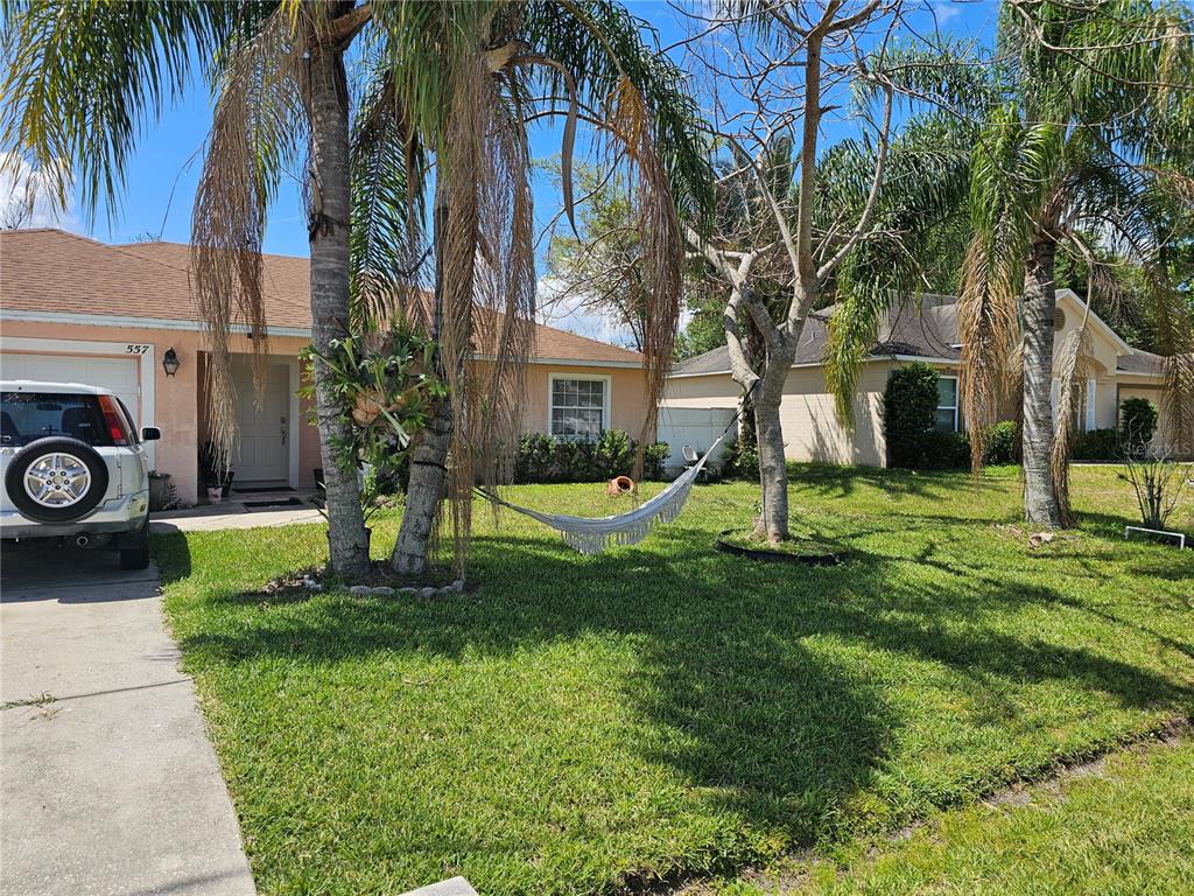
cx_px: 597
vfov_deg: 58.9
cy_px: 448
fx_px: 793
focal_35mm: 23
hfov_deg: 73.9
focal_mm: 6.3
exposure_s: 1/696
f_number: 1.7
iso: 10
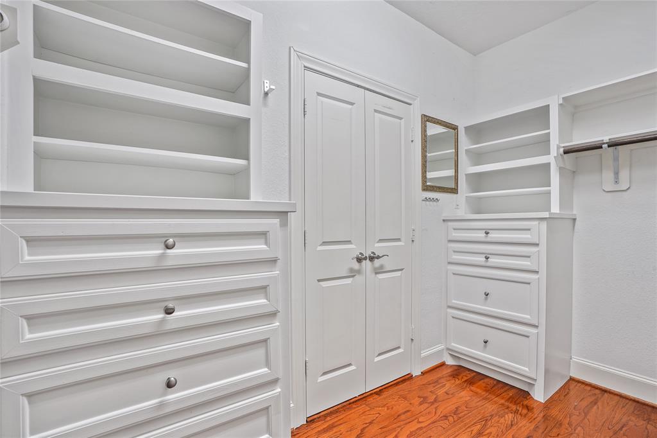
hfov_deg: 96.8
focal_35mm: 16
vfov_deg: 73.7
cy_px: 219
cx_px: 328
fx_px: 292
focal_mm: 16
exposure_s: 1.3
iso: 100
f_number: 10
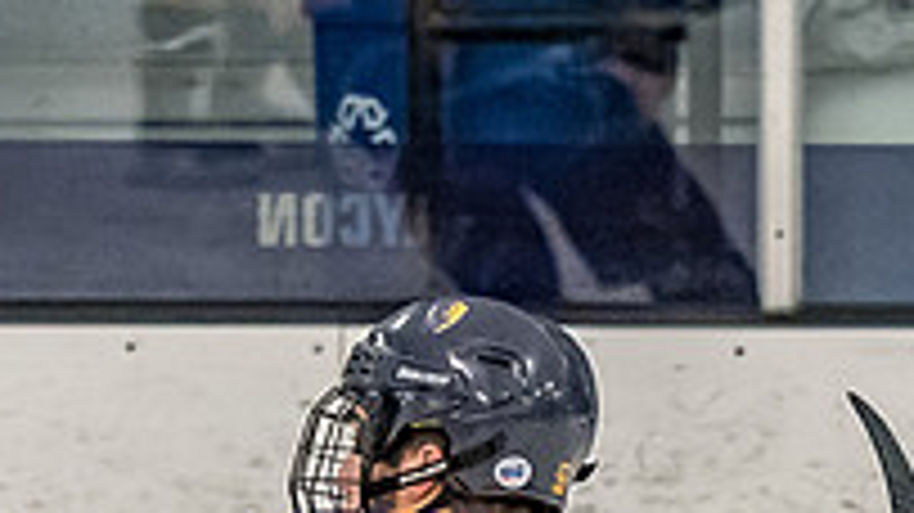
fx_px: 18945
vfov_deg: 1.6
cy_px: 709
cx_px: 388
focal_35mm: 782
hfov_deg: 2.8
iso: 1600
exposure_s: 1/800
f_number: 3.2
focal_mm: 120
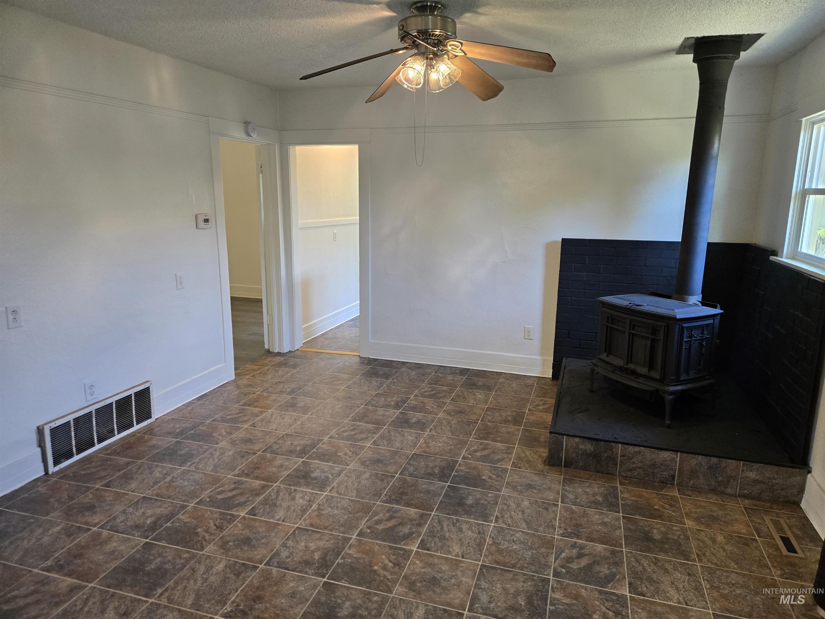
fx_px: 548
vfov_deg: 58.9
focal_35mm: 23
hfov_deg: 73.9
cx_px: 412
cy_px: 310
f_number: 1.8
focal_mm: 5.4
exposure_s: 1/120
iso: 200
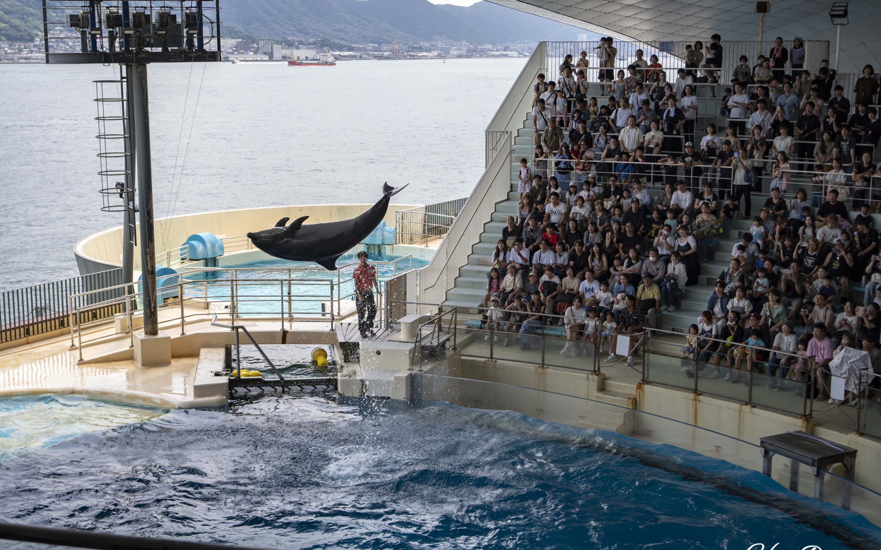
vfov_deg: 27.4
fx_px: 1128
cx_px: 440
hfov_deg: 42.6
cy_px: 290
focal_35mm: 47
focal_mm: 46
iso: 160
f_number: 5.6
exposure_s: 1/400
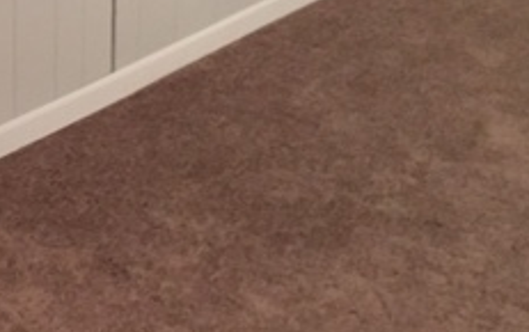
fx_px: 1227
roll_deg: +1.4
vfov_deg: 14.6
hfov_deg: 22.3
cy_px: -128
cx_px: -121
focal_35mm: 85
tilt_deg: -15.6
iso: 500
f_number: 2.2
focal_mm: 4.15
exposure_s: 1/15
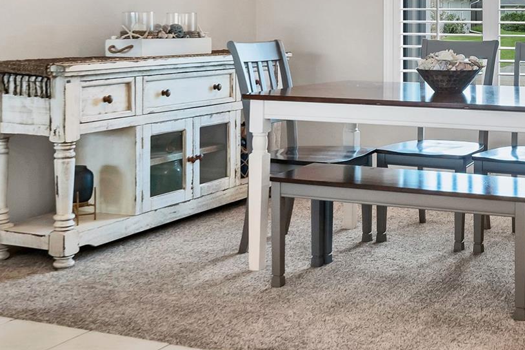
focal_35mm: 57
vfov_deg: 23.1
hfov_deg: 33.3
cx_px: 470
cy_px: 28
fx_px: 831
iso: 400
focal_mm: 29
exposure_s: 1/20
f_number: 8
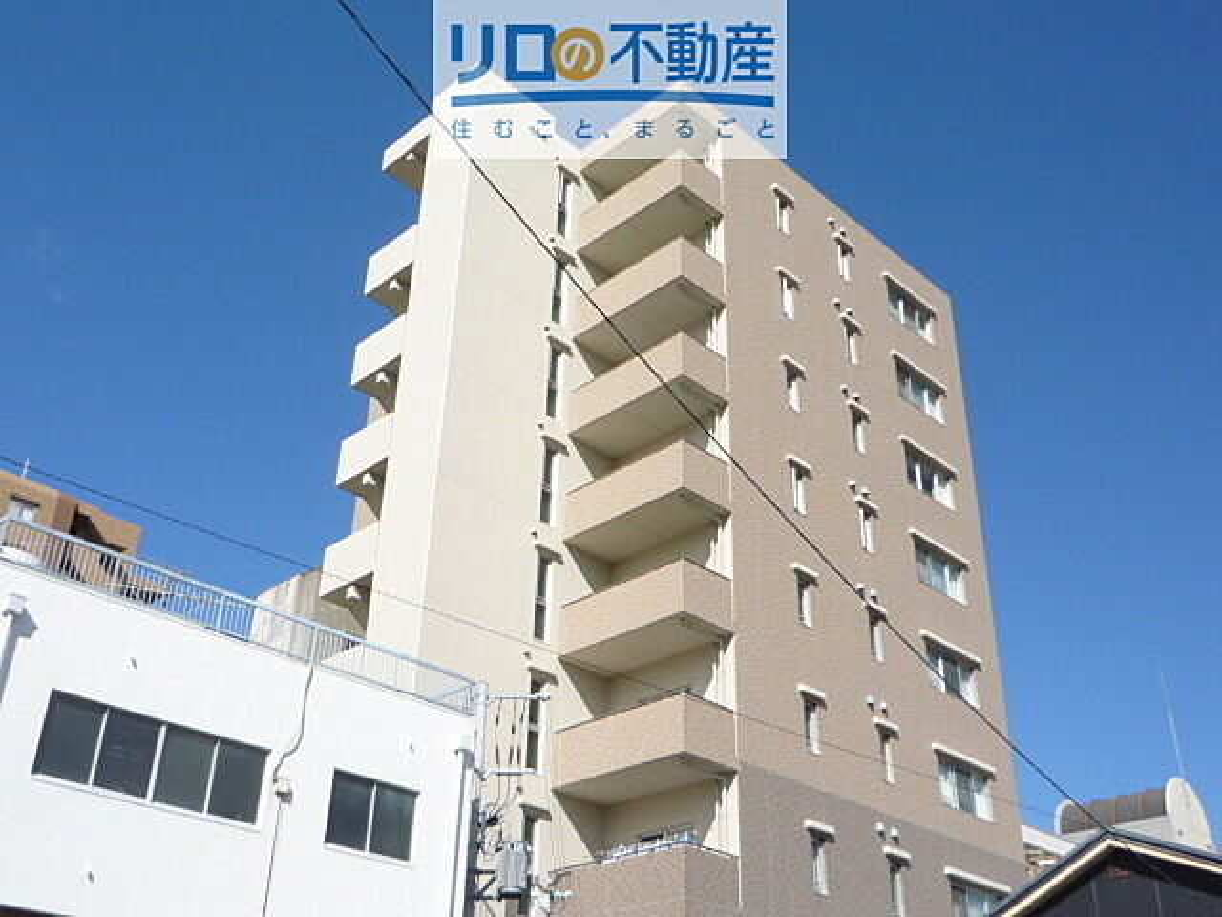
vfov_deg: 38.7
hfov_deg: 50.1
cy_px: 458
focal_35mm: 37
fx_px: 1306
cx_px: 611
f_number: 4.5
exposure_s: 1/800
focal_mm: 4.4
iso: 100
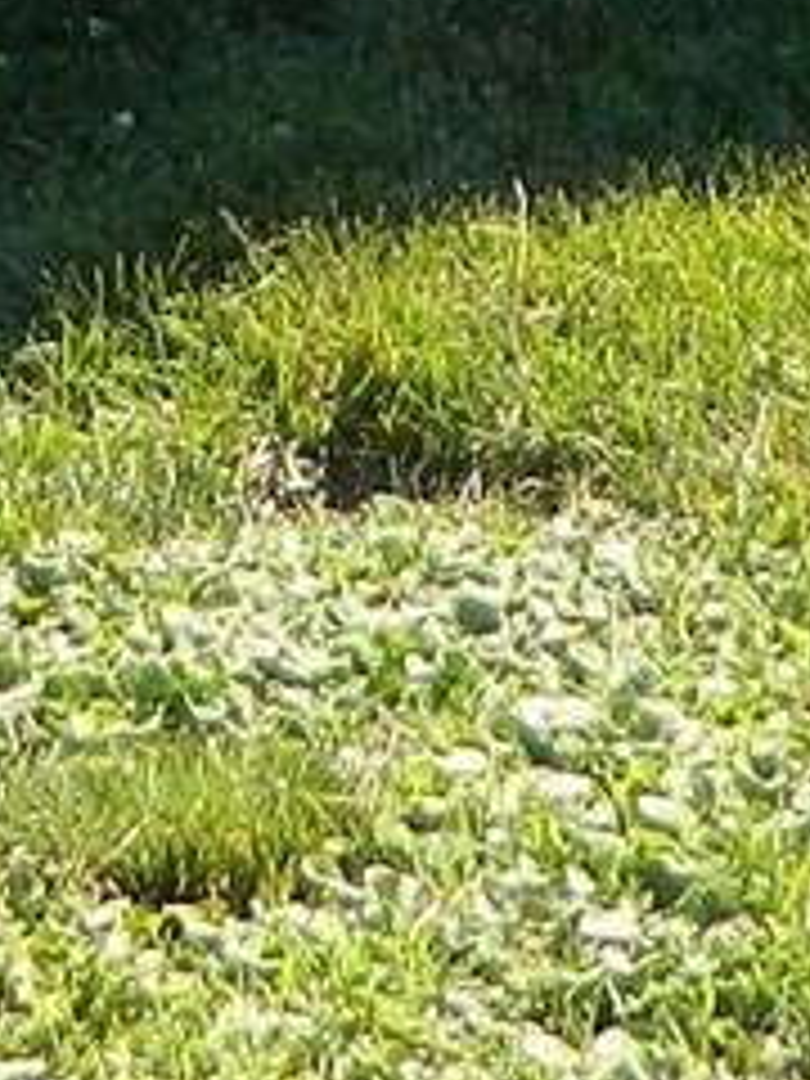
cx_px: 279
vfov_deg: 8.1
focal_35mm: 213
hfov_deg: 7.0
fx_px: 6645
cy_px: -2052
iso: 80
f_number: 3.1
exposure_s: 1/320
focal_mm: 4.5
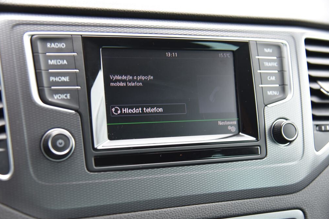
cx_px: 165
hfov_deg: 35.6
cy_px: 109
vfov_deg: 24.2
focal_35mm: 56
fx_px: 512
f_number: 4
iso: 500
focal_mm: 55
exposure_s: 1/40
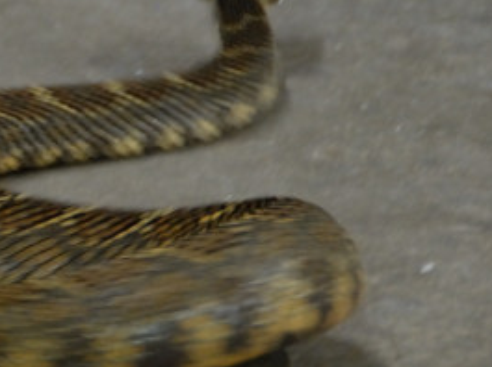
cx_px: -338
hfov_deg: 3.1
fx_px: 8999
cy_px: 109
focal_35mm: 634
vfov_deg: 2.3
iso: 800
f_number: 5.3
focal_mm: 120
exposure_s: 1/20
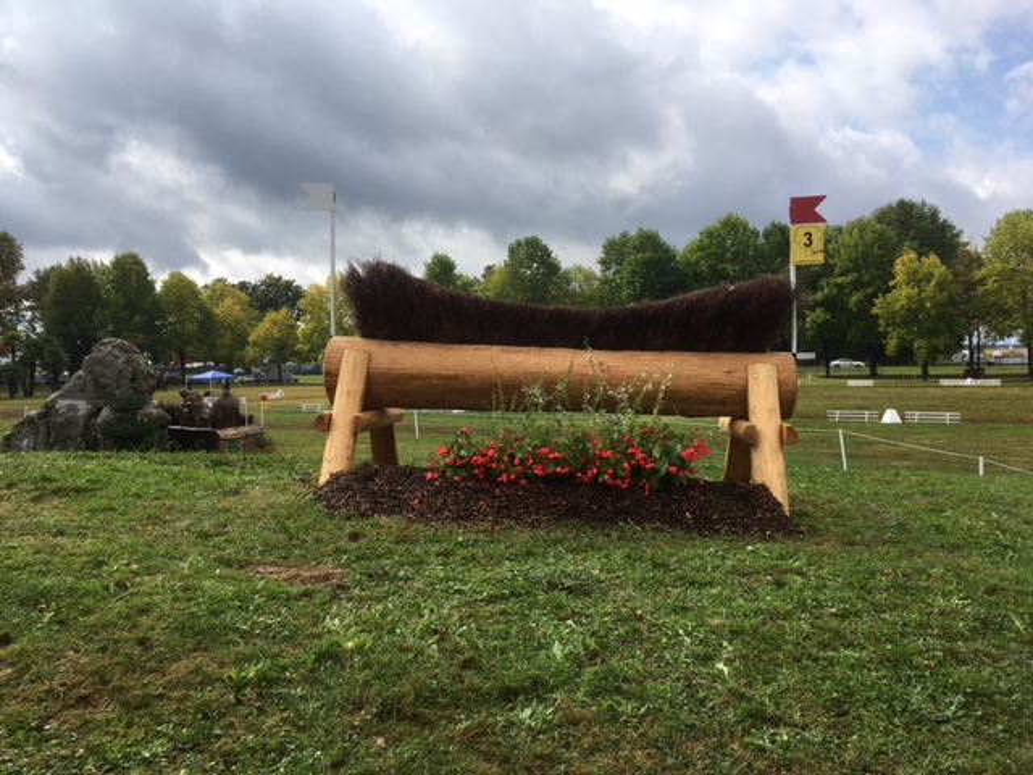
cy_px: 388
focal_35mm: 29
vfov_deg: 48.2
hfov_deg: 61.7
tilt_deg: -2.1
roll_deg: +1.0
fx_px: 865
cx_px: 516
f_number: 2.2
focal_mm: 4.15
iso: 25
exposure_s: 1/1603
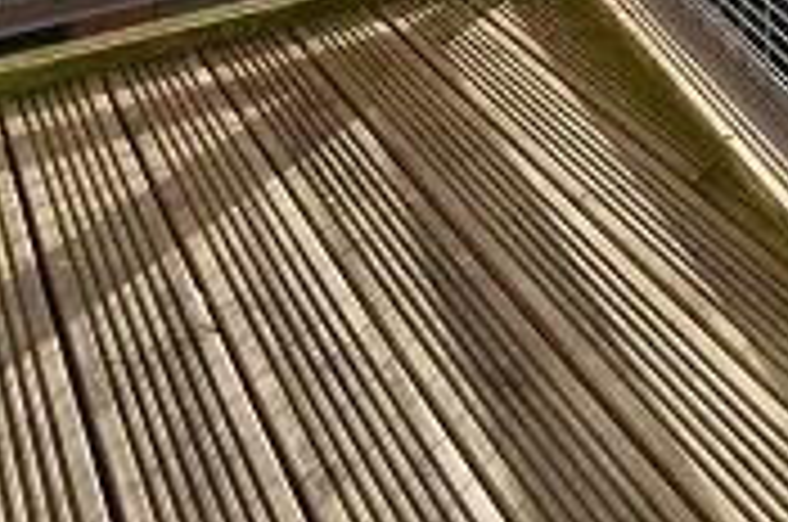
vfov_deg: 18.9
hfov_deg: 31.2
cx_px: 919
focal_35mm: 55
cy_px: -418
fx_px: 1202
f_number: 6.3
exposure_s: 1/160
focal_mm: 10
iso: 100
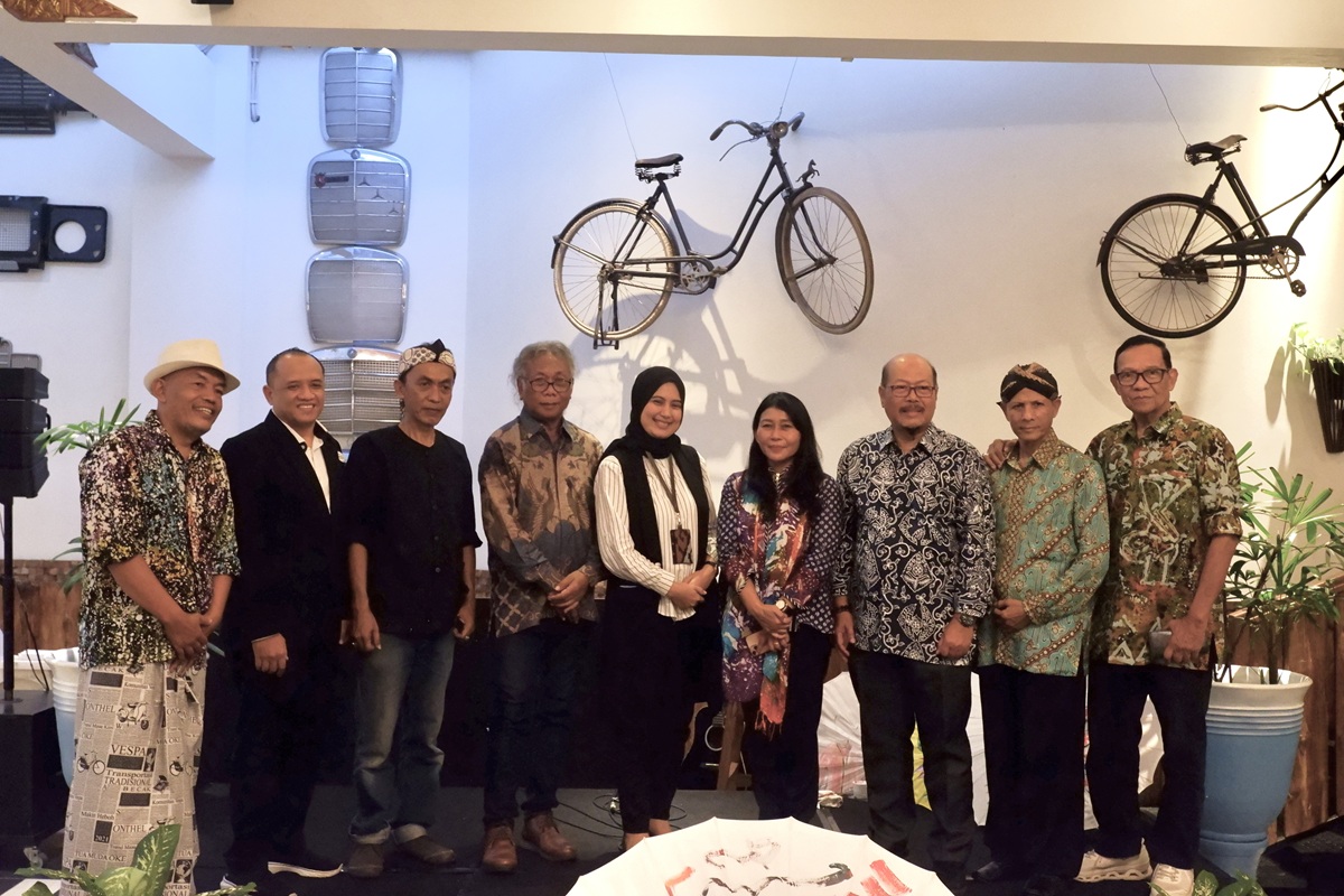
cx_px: 672
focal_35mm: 38
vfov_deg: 35.1
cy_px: 448
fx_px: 1419
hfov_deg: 50.7
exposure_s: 1/50
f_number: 6.4
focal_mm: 25.6
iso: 6400
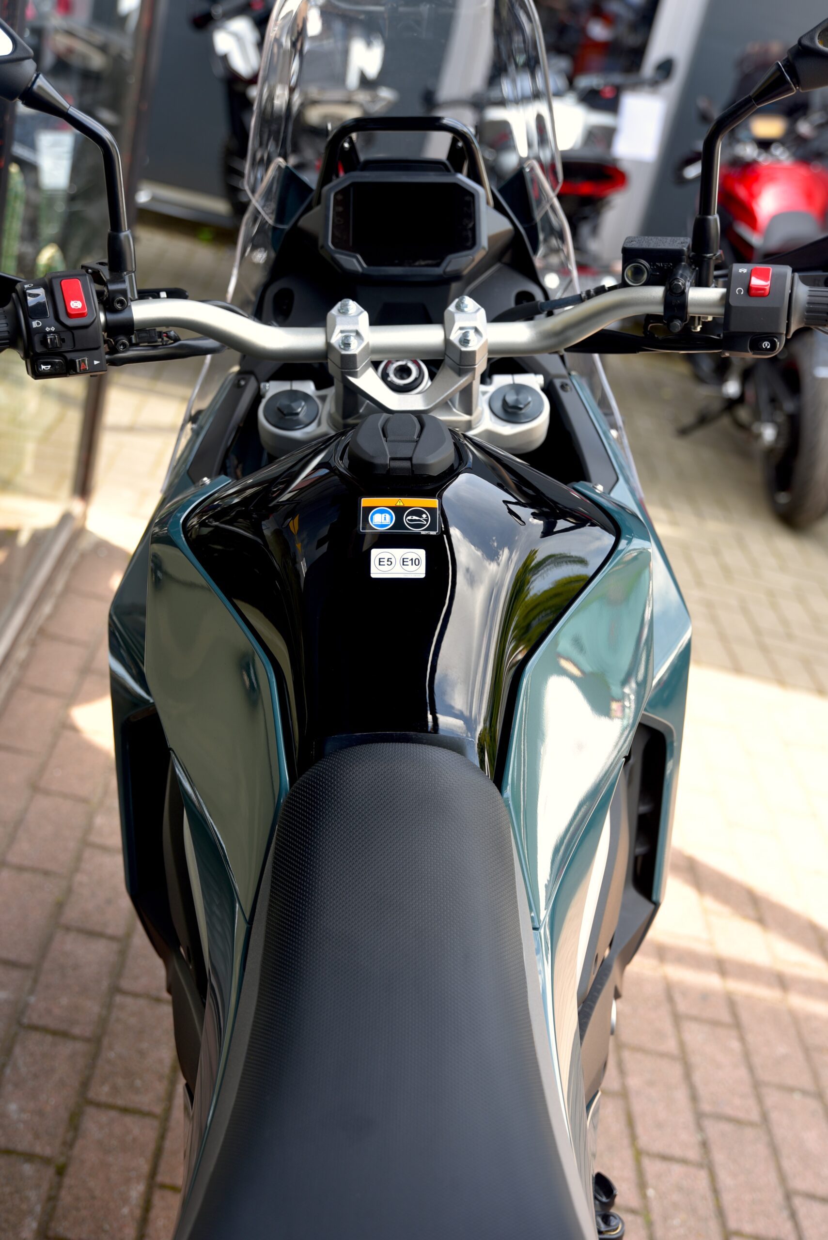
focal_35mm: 48
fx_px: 1654
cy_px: 620
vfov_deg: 41.1
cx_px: 414
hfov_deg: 28.1
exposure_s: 1/60
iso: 100
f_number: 4
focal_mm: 48
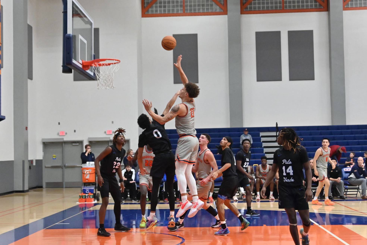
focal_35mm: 54
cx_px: 184
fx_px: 550
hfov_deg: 36.9
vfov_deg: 25.1
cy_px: 122
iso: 6400
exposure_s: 1/500
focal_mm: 36
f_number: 5.6
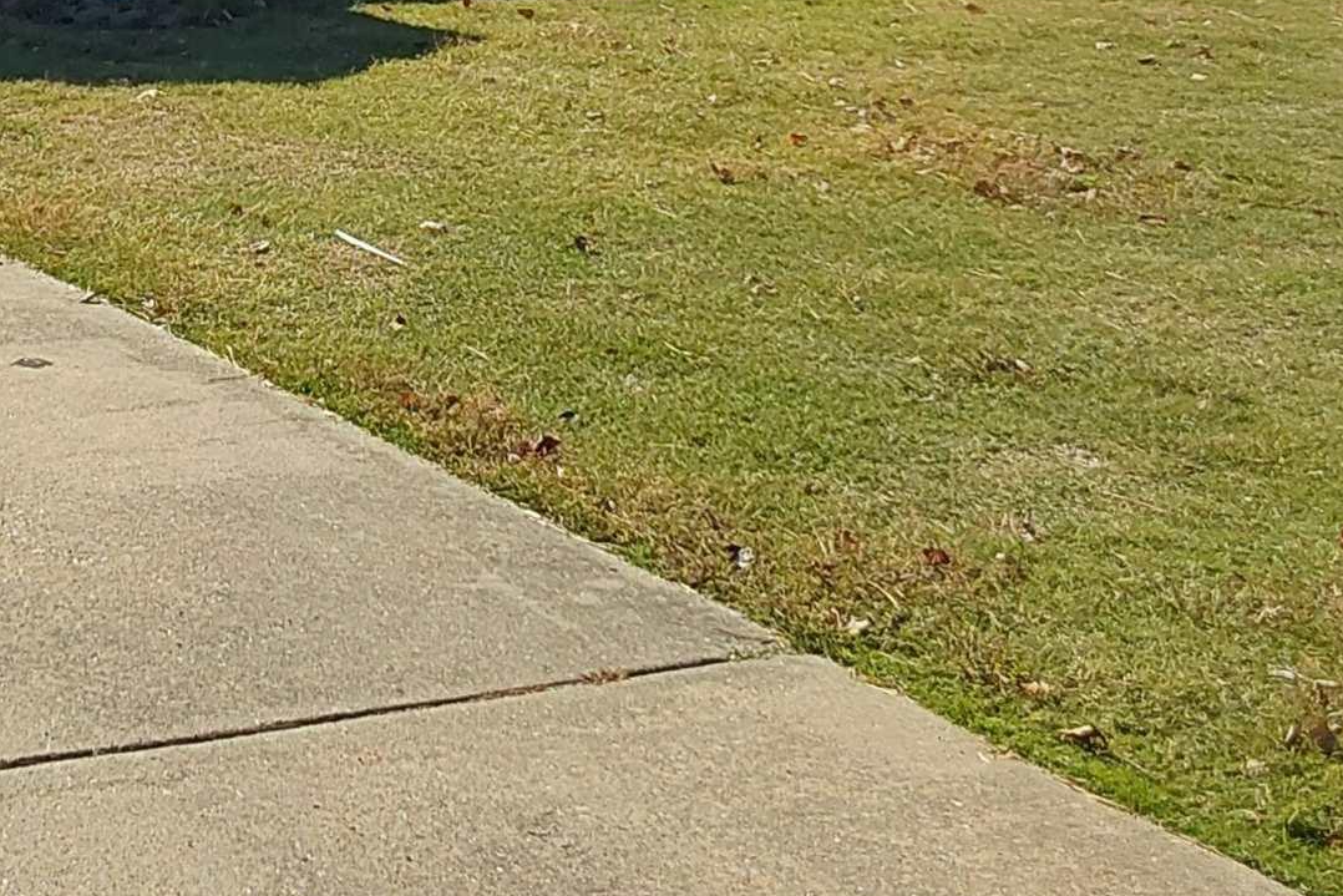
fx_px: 3097
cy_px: -231
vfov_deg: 15.7
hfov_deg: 23.4
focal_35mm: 83
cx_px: -1
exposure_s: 1/2148
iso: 50
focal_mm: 2.91
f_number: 1.9
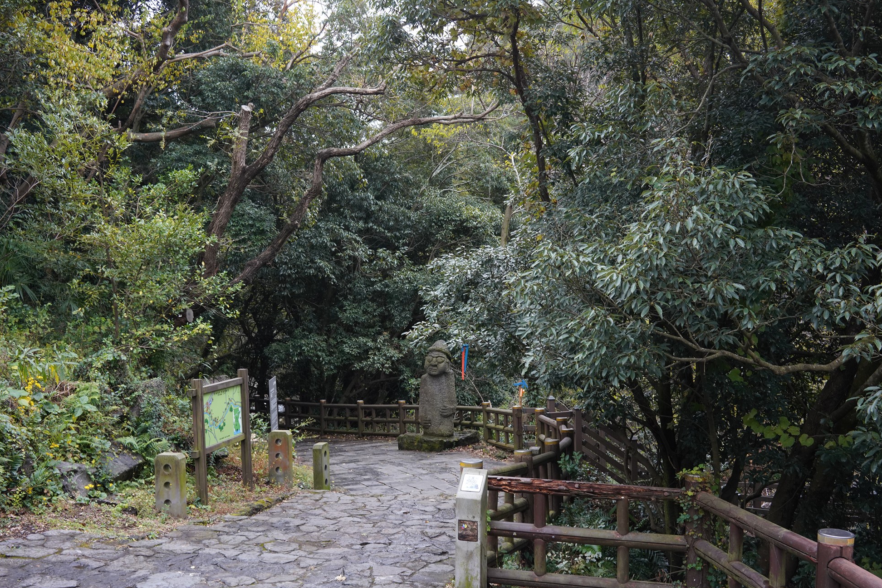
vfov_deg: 36.9
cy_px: 300
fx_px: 882
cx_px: 435
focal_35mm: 36
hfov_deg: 53.1
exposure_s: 1/100
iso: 1000
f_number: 9
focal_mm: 35
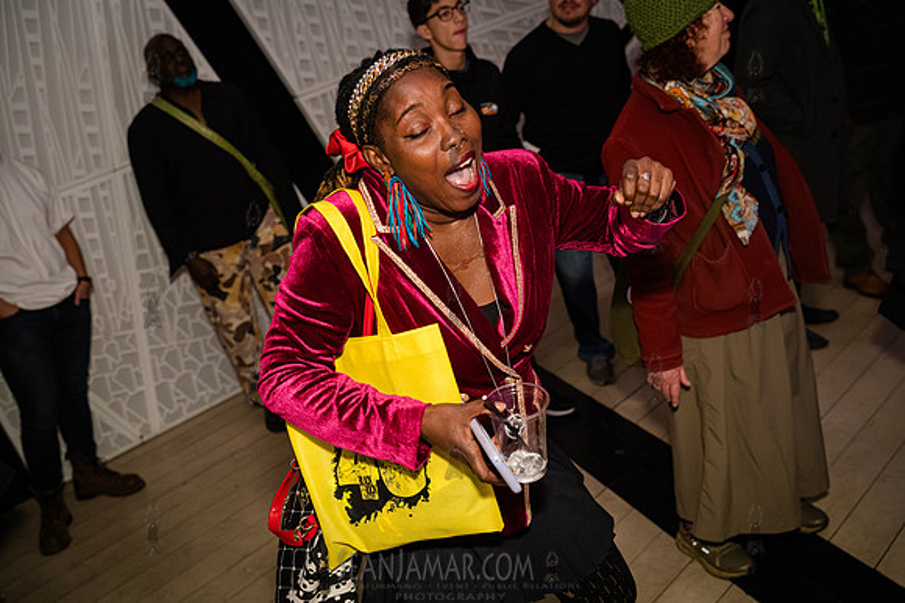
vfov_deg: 37.8
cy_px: 302
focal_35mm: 35
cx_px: 452
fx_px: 879
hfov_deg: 54.5
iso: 10000
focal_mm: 35
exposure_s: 1/400
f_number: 3.5
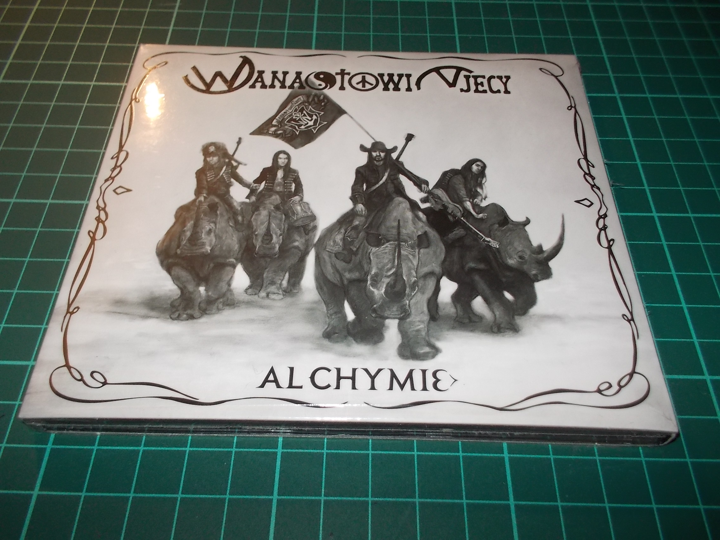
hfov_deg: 61.7
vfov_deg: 48.2
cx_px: 360
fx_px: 603
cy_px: 270
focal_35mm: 29
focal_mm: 4.1
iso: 200
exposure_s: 1/30
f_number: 3.3
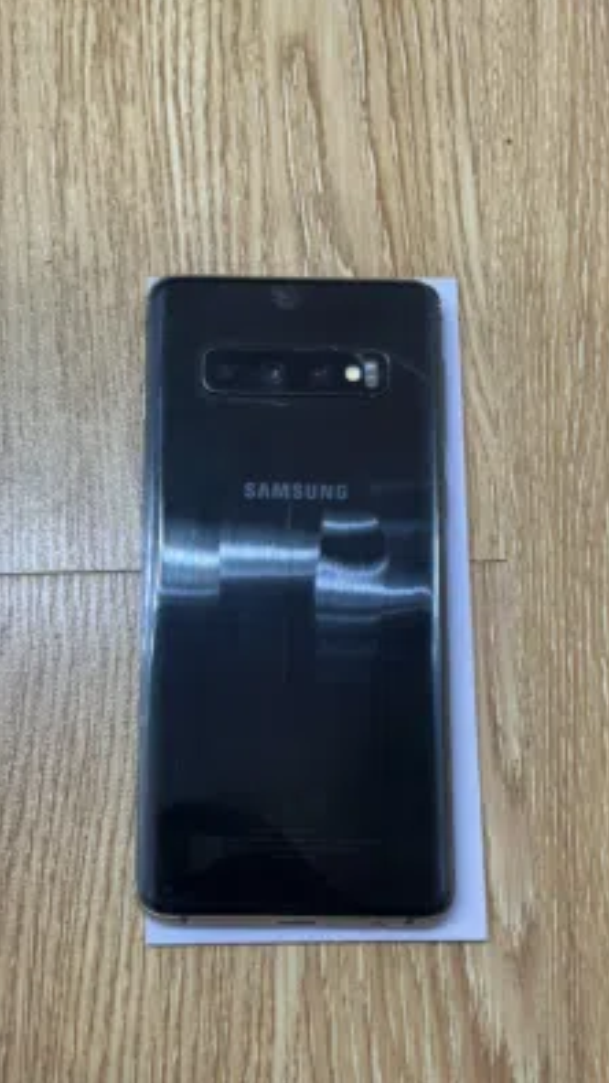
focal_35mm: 53
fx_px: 1522
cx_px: 233
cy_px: 540
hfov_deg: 22.6
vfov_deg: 39.2
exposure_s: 1/100
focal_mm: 6.86
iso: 64
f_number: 1.78
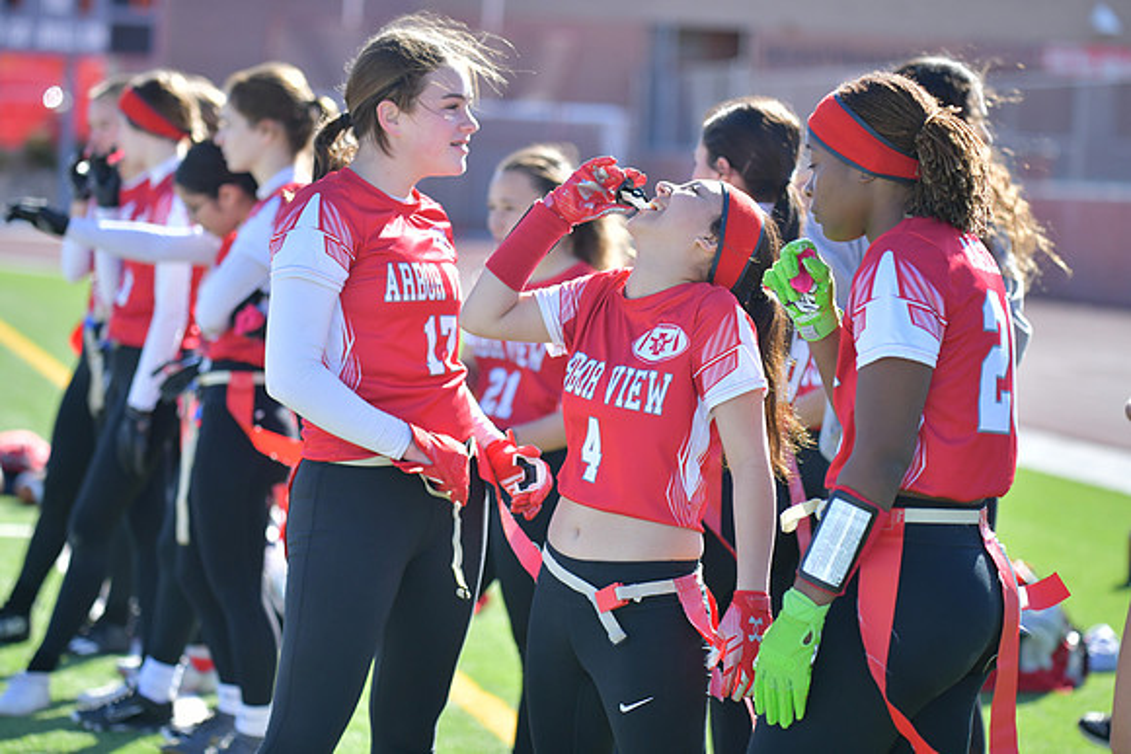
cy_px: 377
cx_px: 566
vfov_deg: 11.4
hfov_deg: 17.1
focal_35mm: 120
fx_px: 3771
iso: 1000
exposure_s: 1/6400
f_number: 2.8
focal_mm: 120
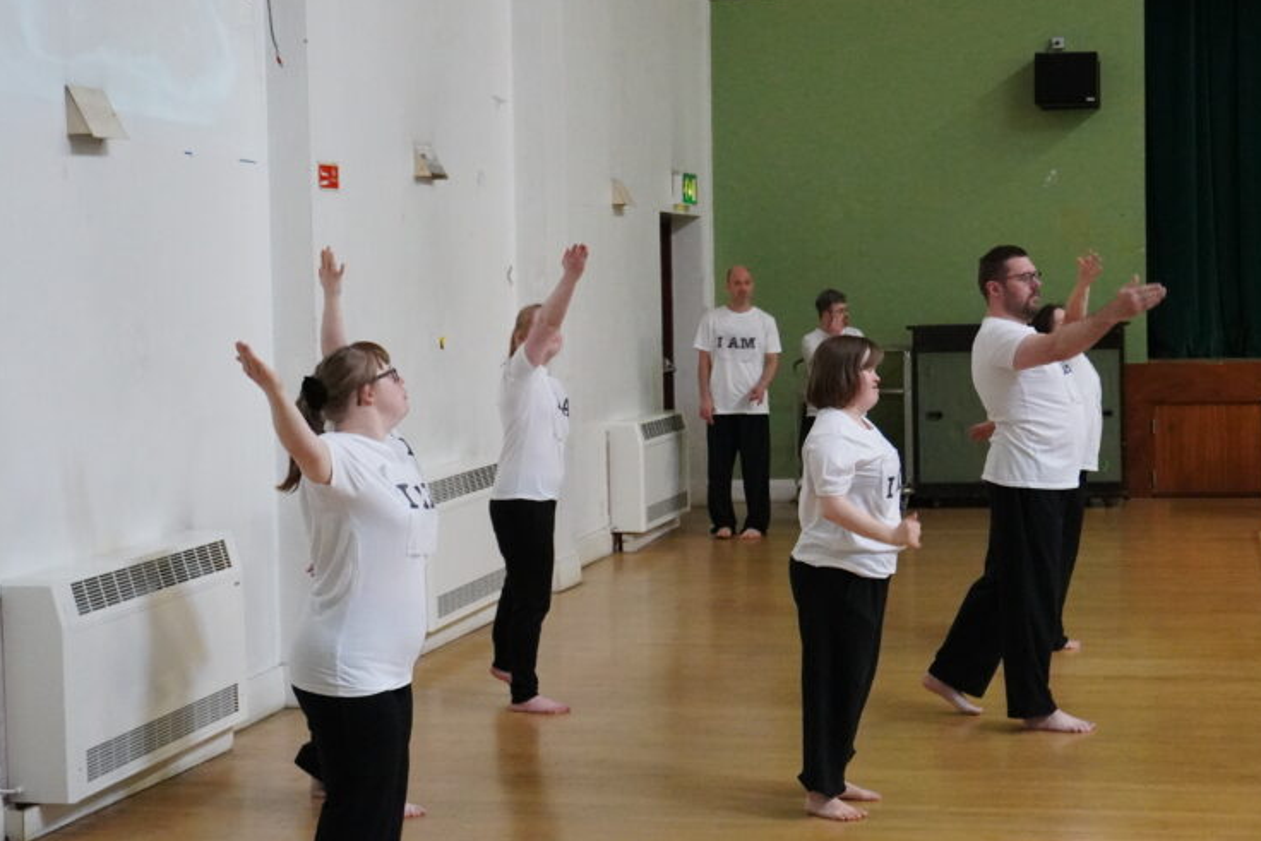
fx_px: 2266
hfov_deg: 31.0
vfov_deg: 21.0
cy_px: 388
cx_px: 788
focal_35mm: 65
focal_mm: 31
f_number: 5
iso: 6400
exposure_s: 1/160
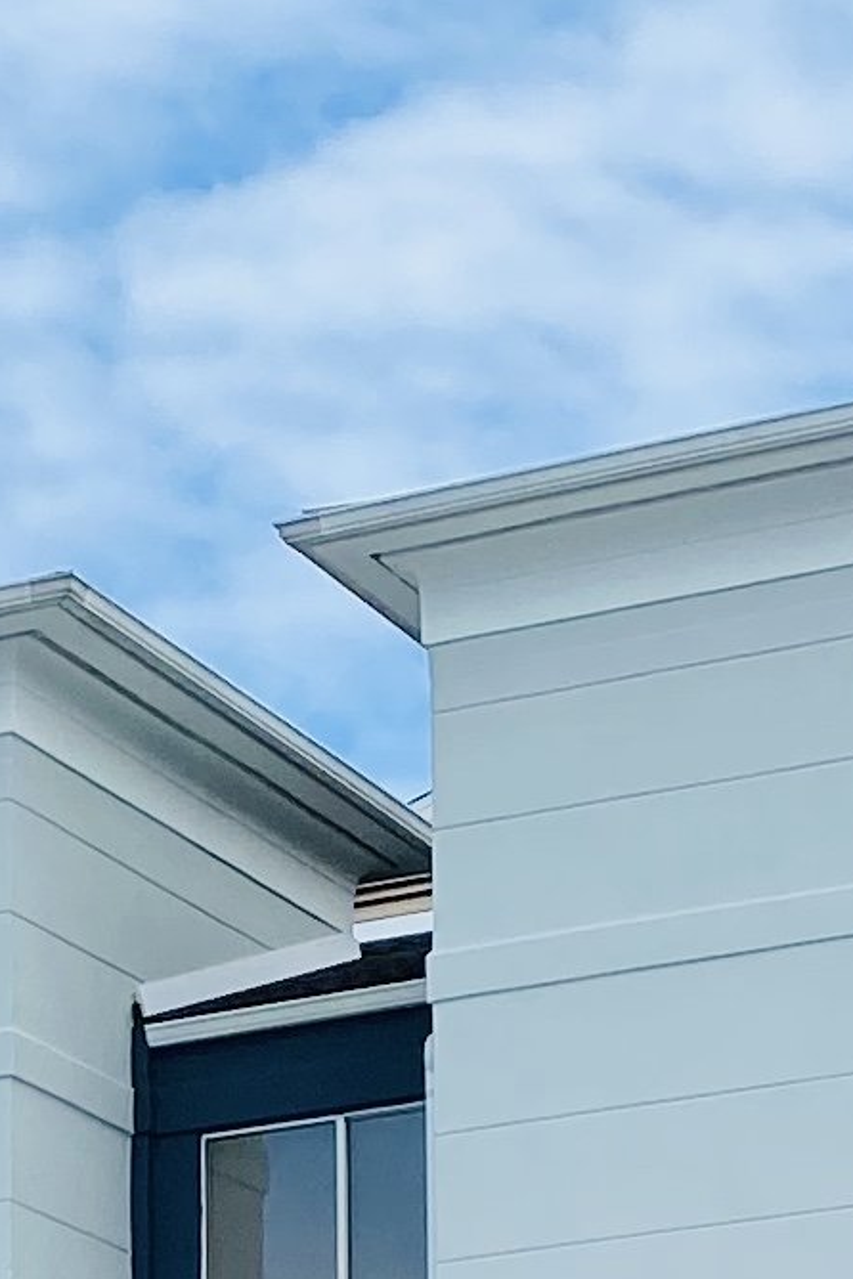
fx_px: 5793
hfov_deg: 7.9
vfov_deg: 11.5
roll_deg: +0.4
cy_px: 2491
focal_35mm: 163
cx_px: -1077
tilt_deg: +1.2
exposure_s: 1/2141
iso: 32
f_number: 1.8
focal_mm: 4.25
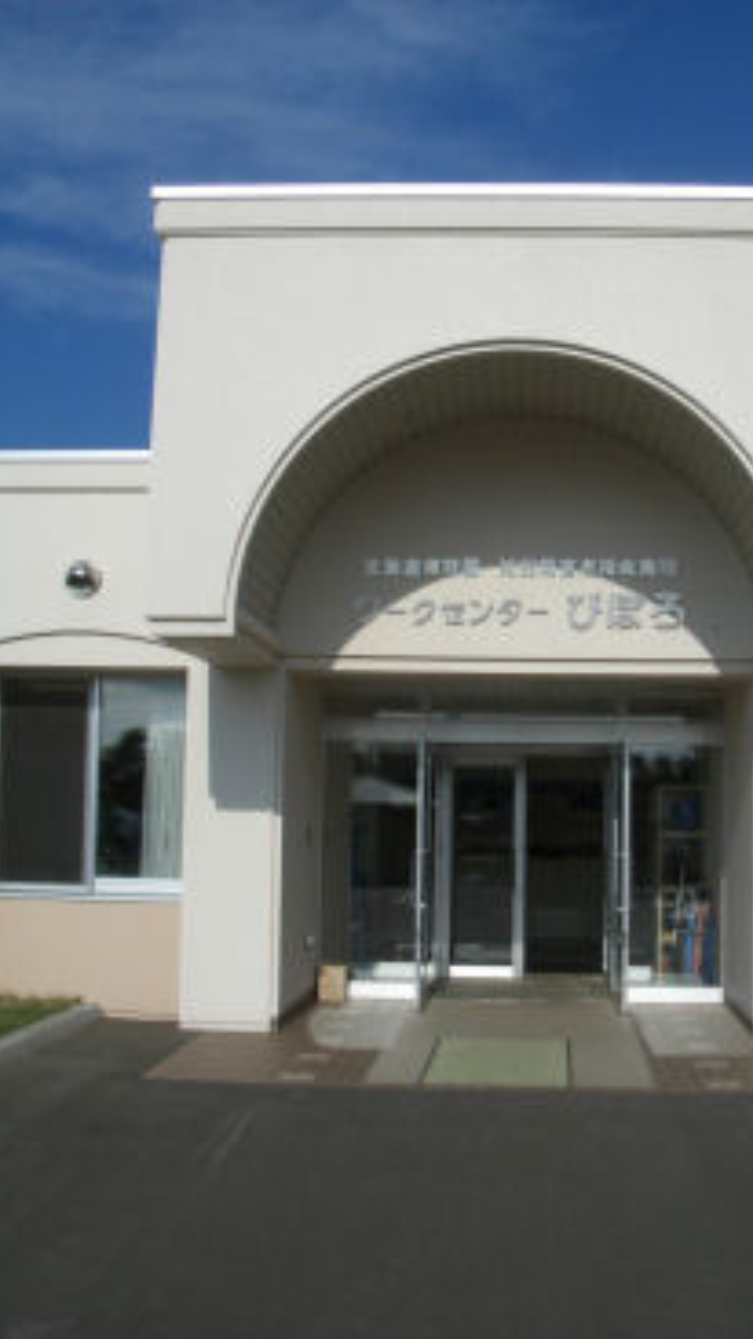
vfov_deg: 46.4
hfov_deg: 26.9
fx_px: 1561
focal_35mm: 44
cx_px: 514
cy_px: 684
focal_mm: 5.8
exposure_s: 1/2000
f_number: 4.3
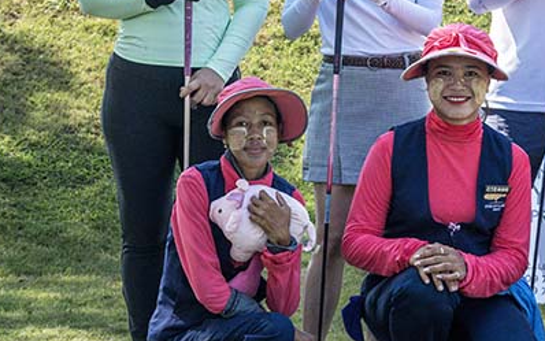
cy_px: 90
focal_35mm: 113
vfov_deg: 11.6
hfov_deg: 18.1
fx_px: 1679
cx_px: 508
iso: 1100
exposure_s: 1/640
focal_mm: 46
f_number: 8
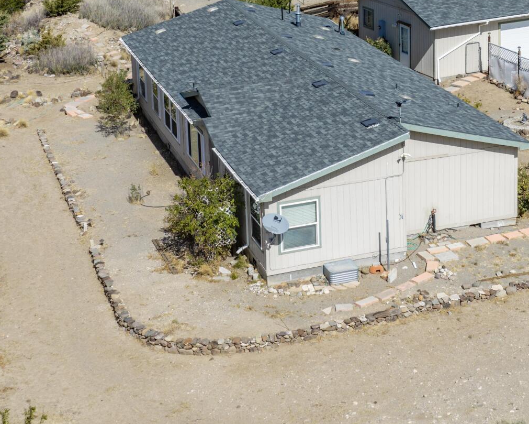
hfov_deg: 23.9
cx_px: 455
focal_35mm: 78
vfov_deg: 19.2
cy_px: 22
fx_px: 1221
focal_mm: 14.45
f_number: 2.8
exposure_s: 1/1600
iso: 100
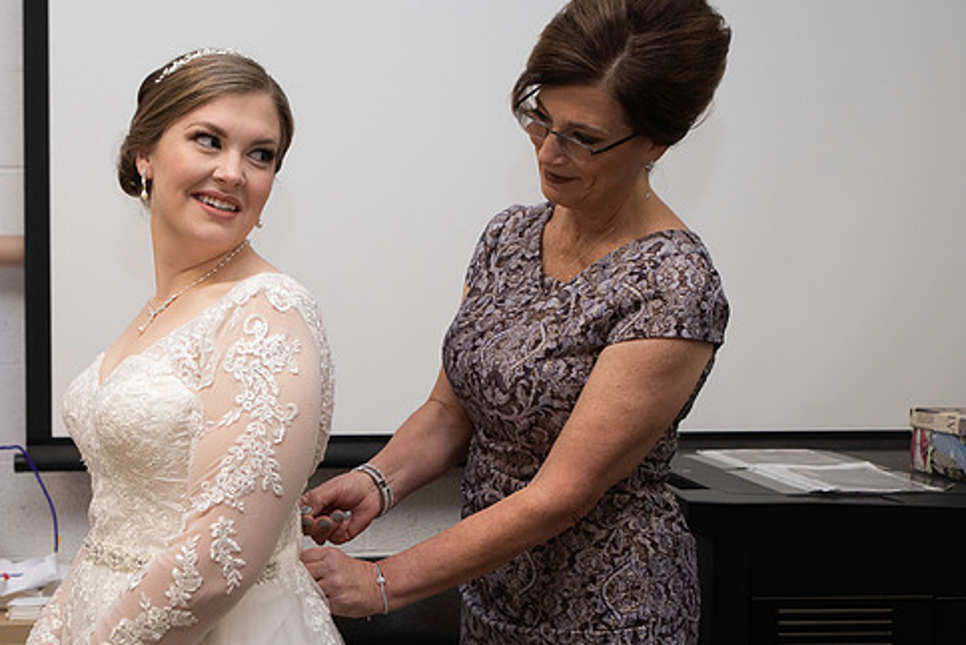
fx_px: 1396
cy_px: 354
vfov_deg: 26.0
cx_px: 309
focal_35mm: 52
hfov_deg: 37.7
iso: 640
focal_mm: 38
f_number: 4.5
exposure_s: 1/200
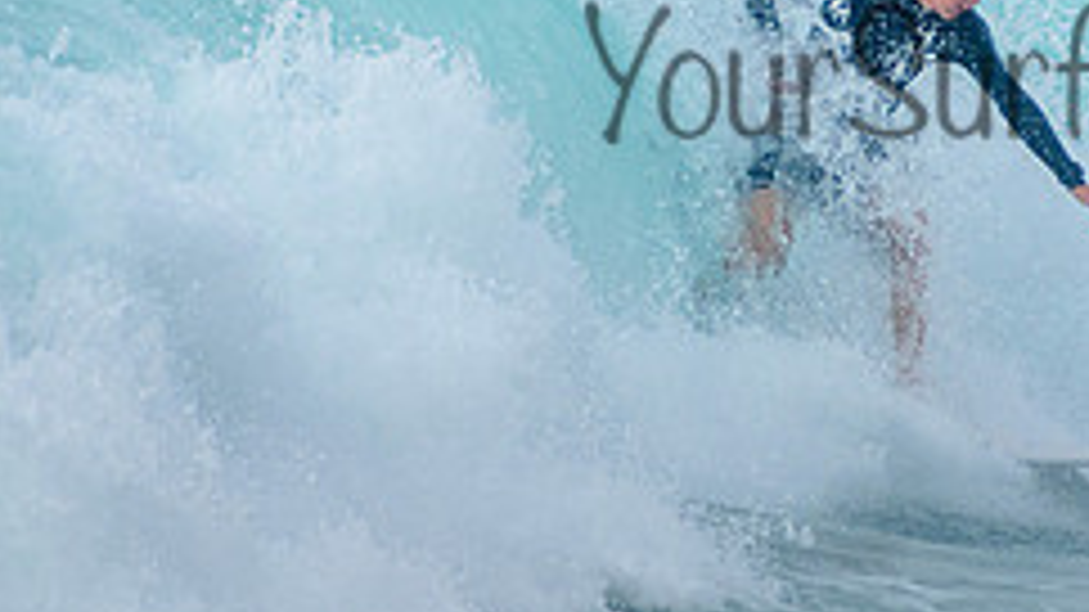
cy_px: 34
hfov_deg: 1.4
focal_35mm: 1504
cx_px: 1048
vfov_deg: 0.8
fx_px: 43420
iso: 320
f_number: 5.6
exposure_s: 1/2000
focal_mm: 400
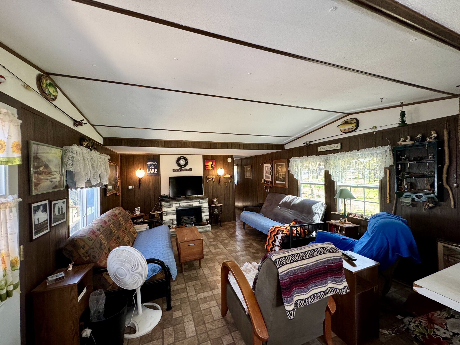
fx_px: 186
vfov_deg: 85.7
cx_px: 230
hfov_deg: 102.1
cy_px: 172
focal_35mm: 14
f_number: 2.2
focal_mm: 2.22
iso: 250
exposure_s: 1/60
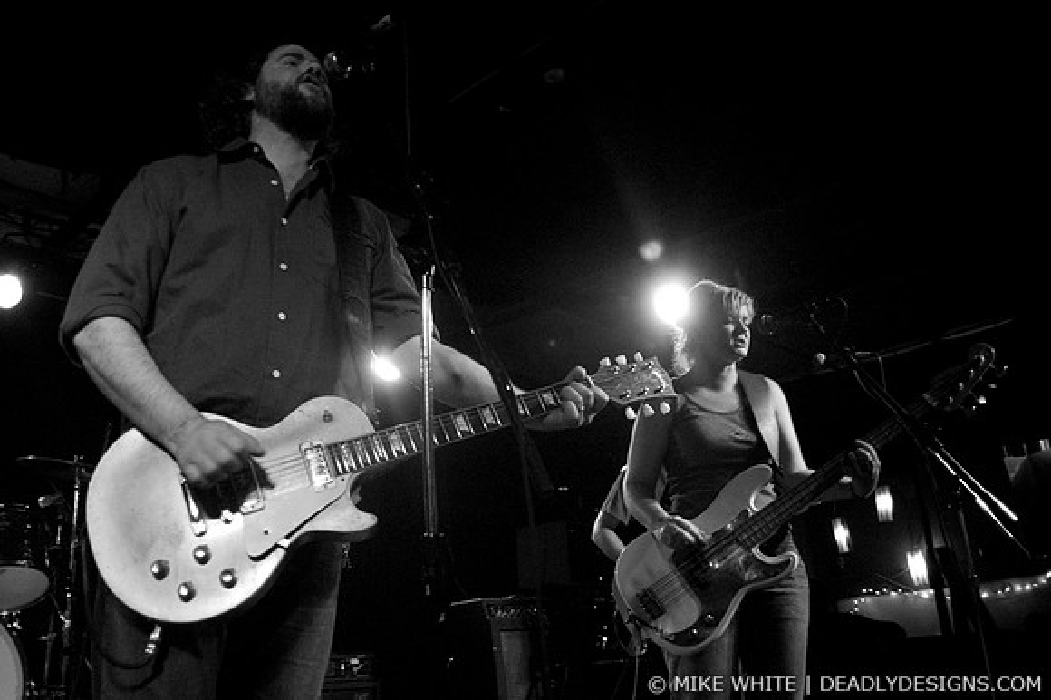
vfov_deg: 43.6
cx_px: 526
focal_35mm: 30
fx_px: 875
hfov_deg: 62.0
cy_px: 350
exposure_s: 1/25
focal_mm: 20
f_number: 2.8
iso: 800
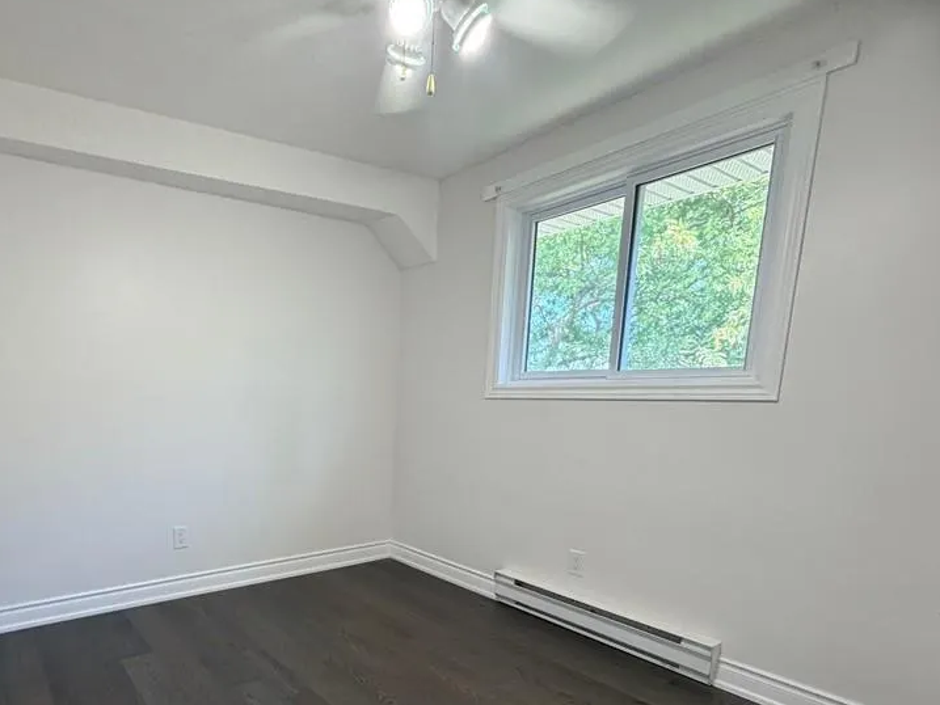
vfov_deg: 63.8
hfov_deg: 78.3
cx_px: 291
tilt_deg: -11.1
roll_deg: +1.2
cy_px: 485
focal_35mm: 20
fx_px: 543
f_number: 2.2
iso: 200
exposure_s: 1/60
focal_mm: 2.22
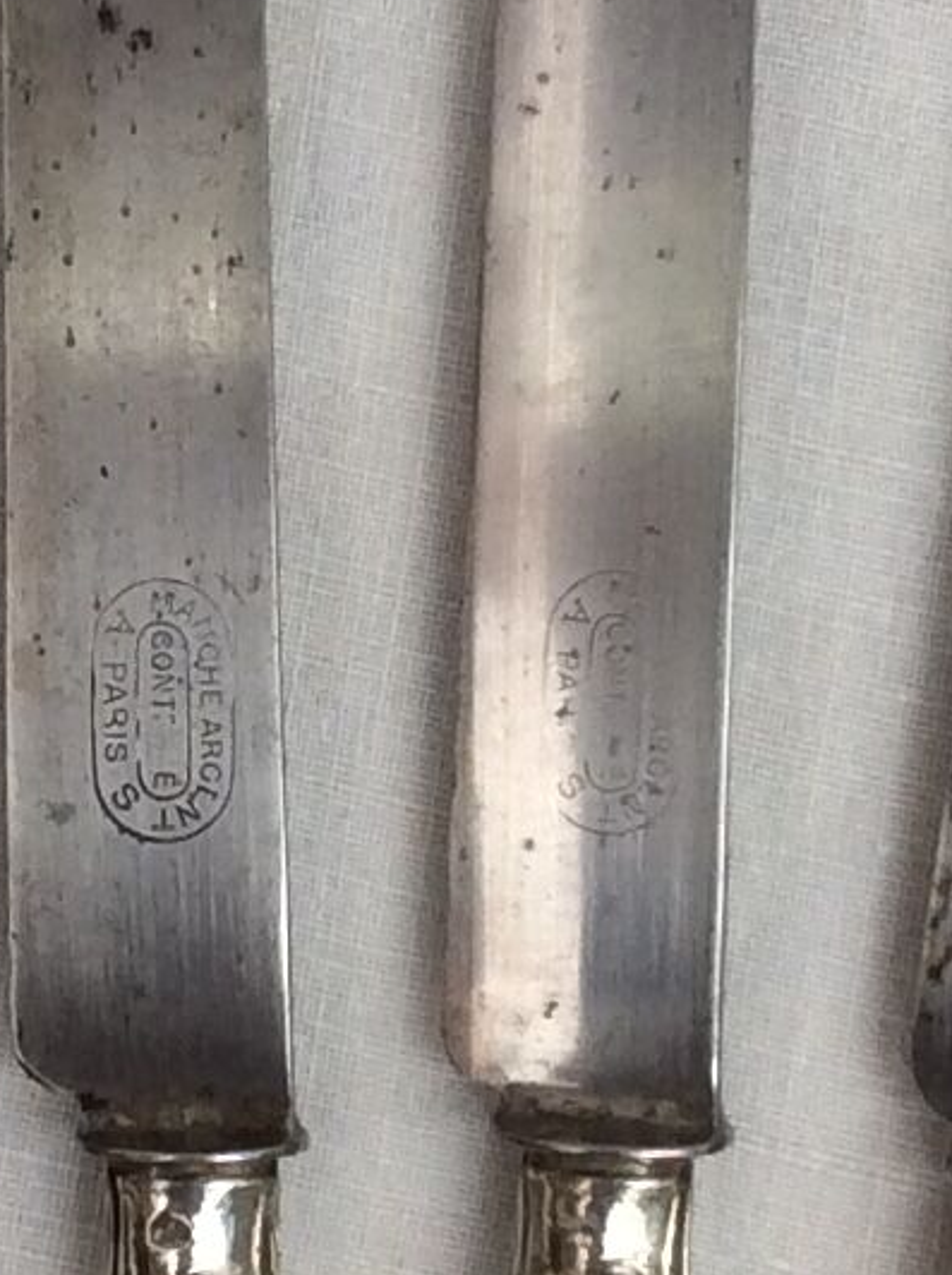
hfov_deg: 9.4
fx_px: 5739
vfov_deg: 12.7
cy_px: 575
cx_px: 98
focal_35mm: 156
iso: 32
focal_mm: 3.3
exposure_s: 1/50
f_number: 2.4
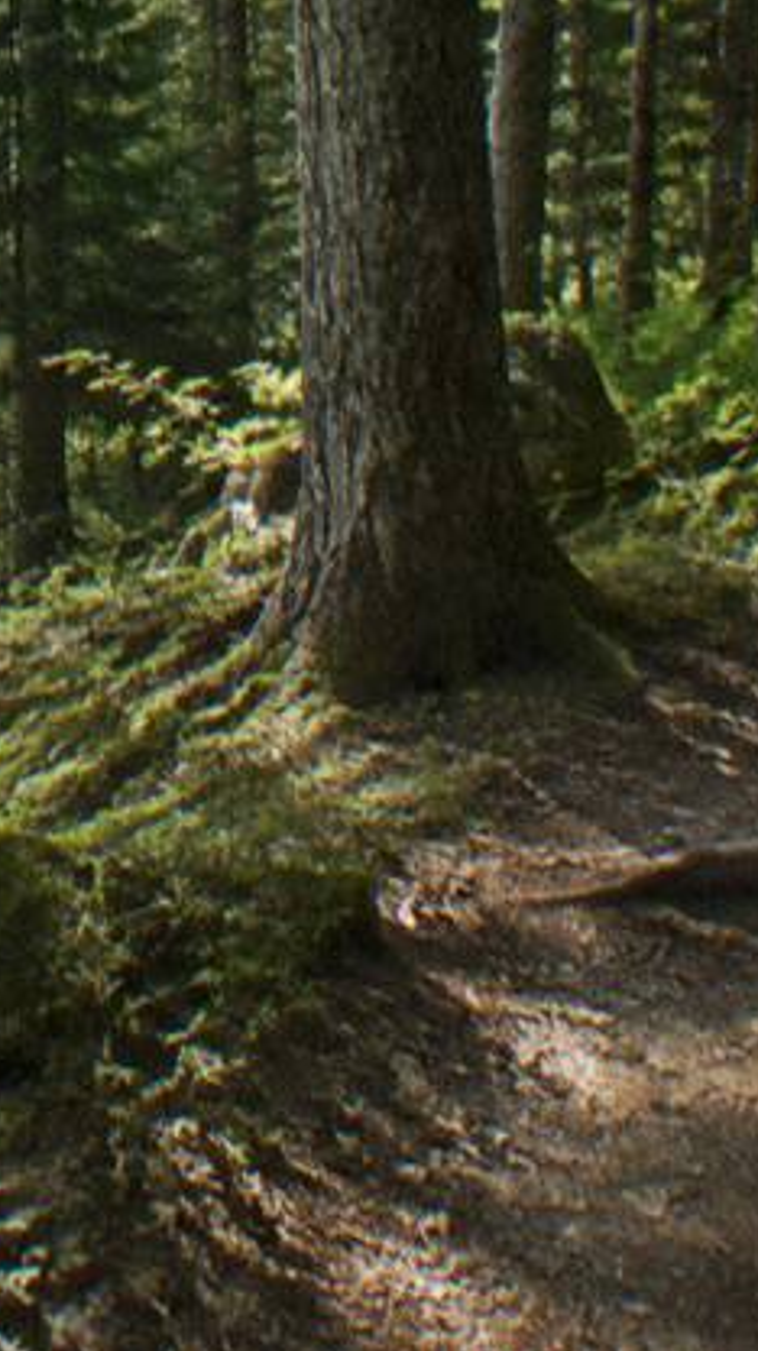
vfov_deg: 22.7
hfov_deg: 13.0
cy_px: 298
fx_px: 3329
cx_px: 220
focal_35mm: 93
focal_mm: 37
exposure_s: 1/500
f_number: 4.5
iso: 320
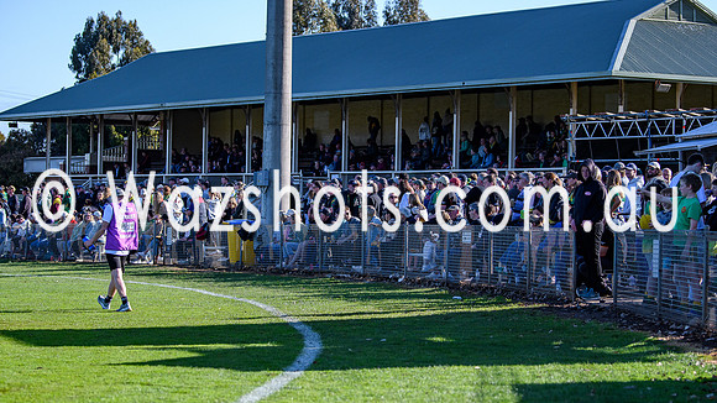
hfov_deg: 19.2
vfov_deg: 10.9
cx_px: 358
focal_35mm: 111
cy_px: 222
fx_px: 2118
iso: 450
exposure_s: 1/5000
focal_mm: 70
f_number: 2.8
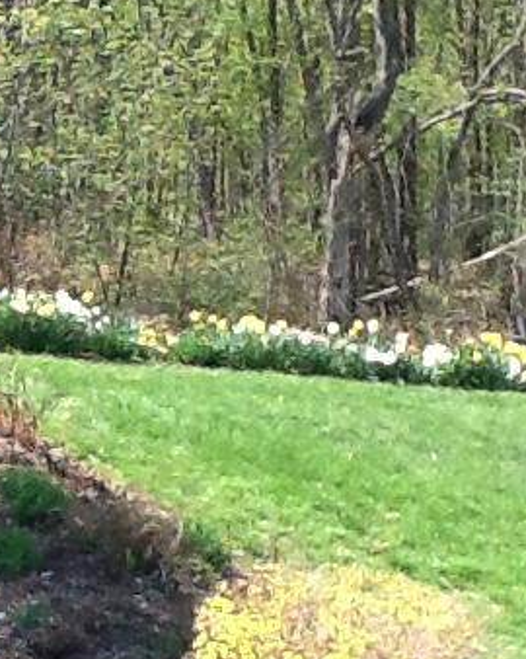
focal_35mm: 122
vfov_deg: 15.7
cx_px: -121
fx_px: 2376
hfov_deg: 12.3
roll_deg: +0.2
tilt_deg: -0.1
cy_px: 476
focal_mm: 2.03
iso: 40
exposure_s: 1/361
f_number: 2.4
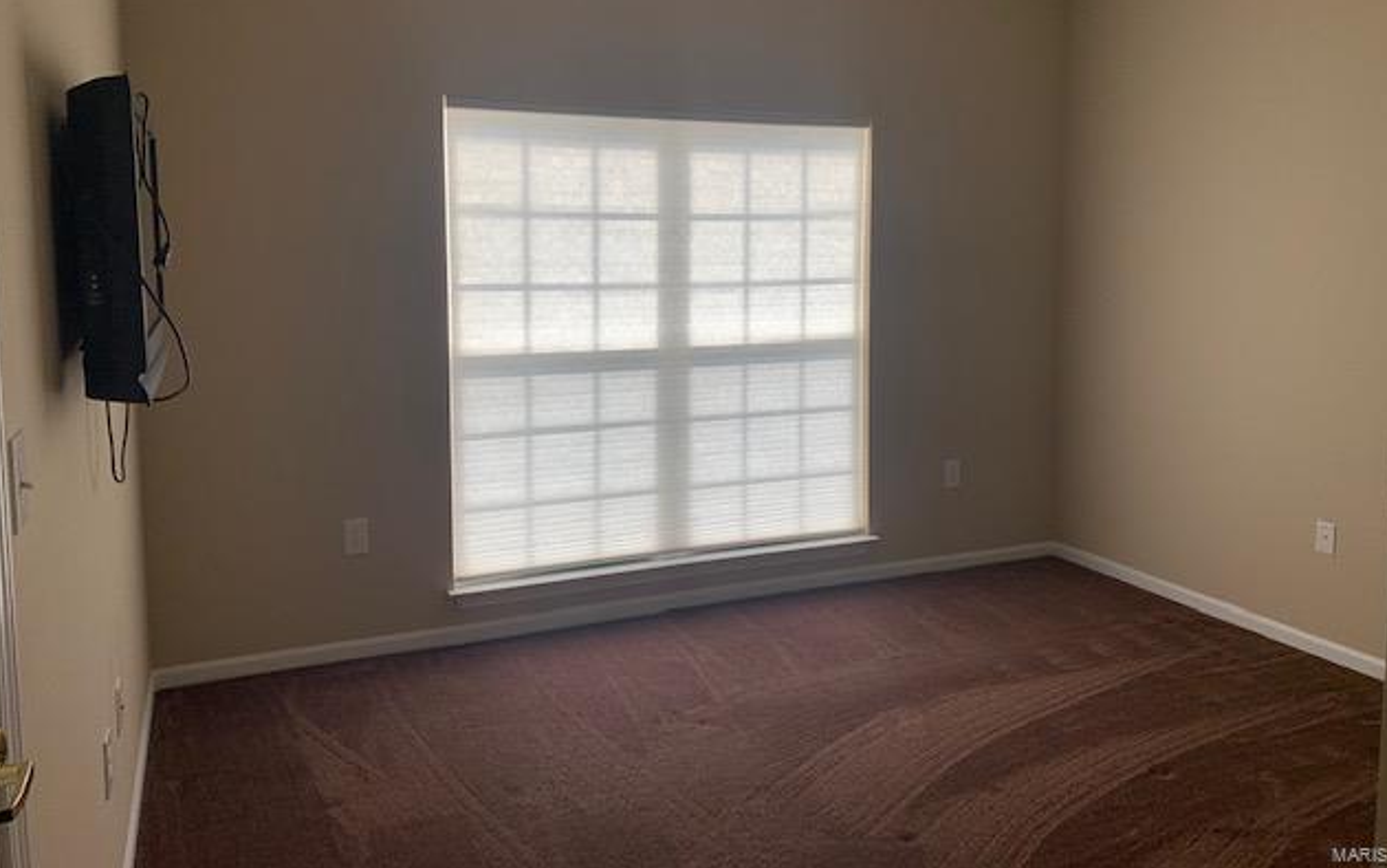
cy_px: 341
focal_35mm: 28
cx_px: 694
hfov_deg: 66.5
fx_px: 1059
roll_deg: -0.3
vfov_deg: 44.3
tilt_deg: -4.4
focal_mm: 4.25
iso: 25
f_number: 1.8
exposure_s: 1/518
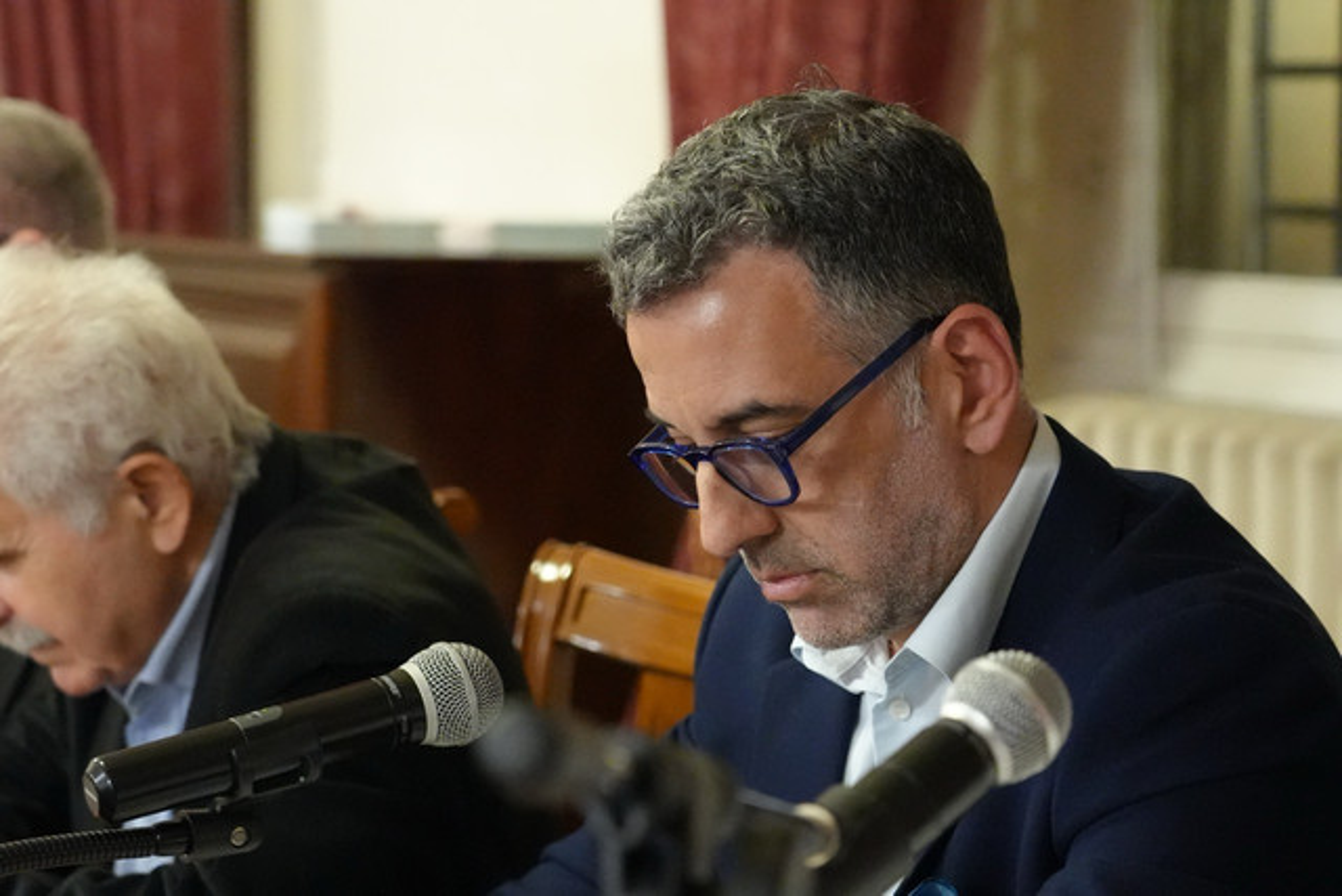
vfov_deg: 13.4
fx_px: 3803
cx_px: 671
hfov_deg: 20.0
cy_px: 448
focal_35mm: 102
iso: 12800
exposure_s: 1/60
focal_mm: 68
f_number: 4
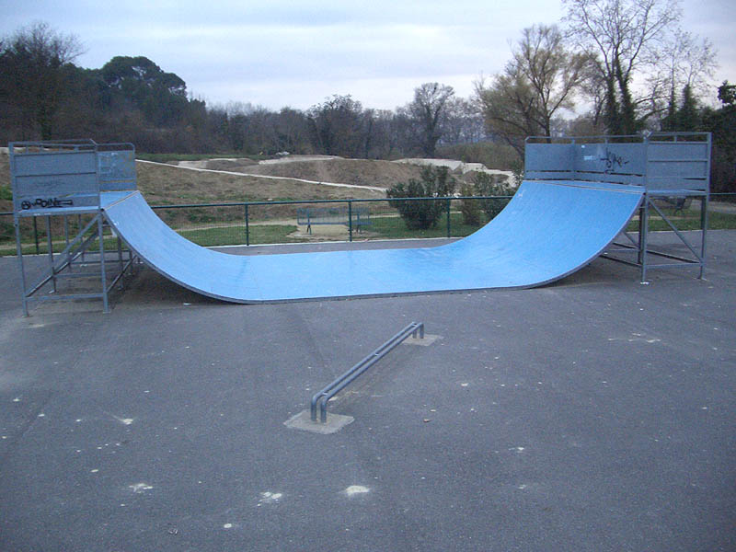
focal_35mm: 35
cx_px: 368
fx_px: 744
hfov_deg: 52.6
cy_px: 276
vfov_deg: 40.7
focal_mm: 5.8
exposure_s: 1/60
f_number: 2.6
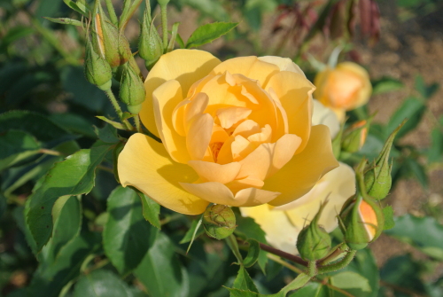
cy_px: 148
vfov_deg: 20.1
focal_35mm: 68
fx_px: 838
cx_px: 222
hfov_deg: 29.6
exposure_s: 1/400
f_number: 5.6
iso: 100
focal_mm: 25.2
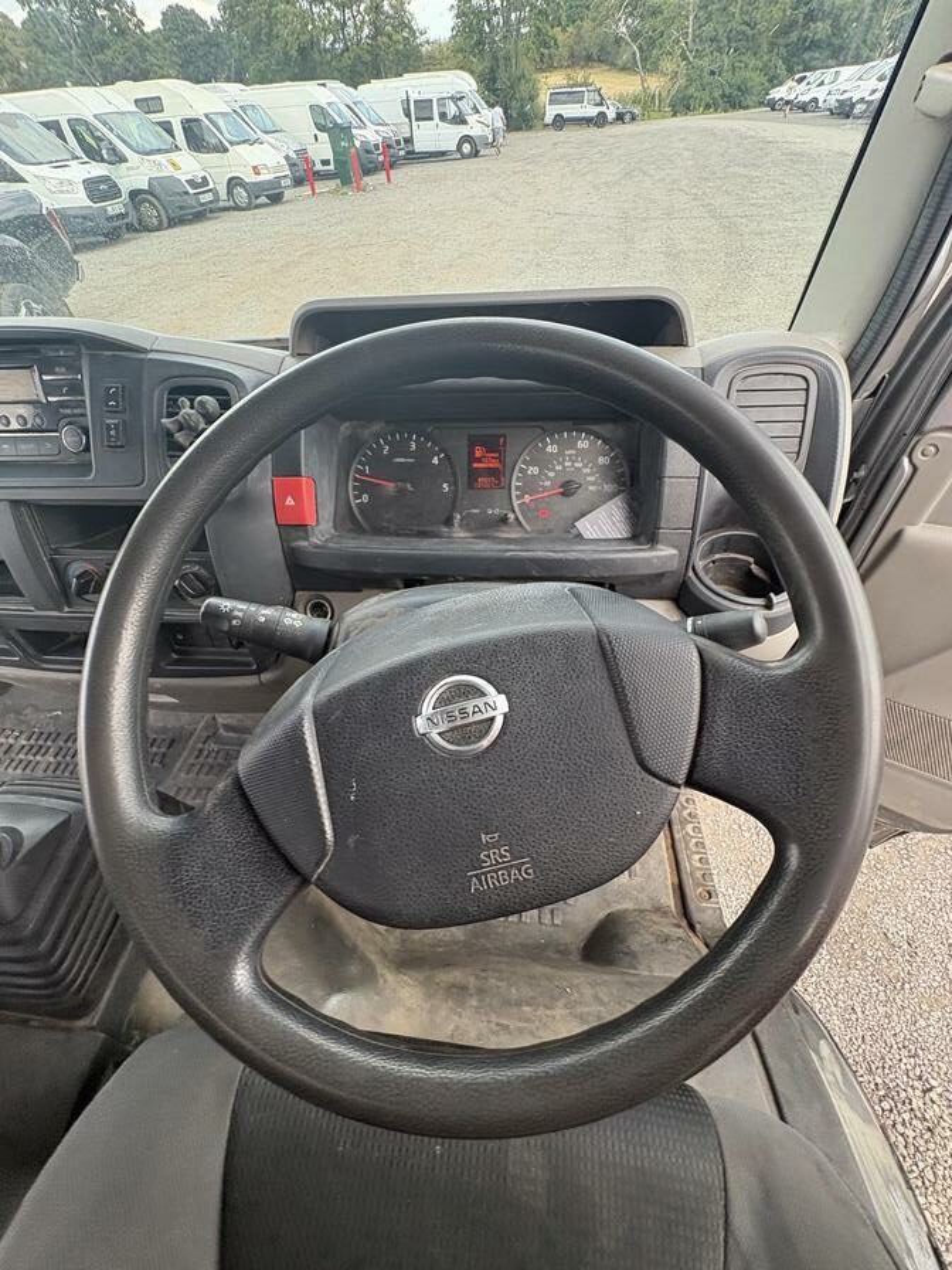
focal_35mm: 14
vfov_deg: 102.1
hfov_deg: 85.7
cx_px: 476
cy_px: 635
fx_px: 513
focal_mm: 2.22
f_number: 2.2
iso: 100
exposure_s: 1/143
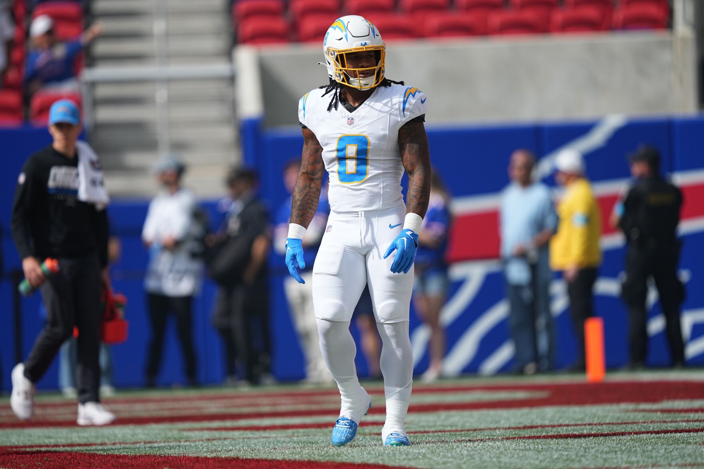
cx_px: 352
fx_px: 7821
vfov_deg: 3.4
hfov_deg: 5.2
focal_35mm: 400
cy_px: 234
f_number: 2.8
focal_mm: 400
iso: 500
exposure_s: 1/8000
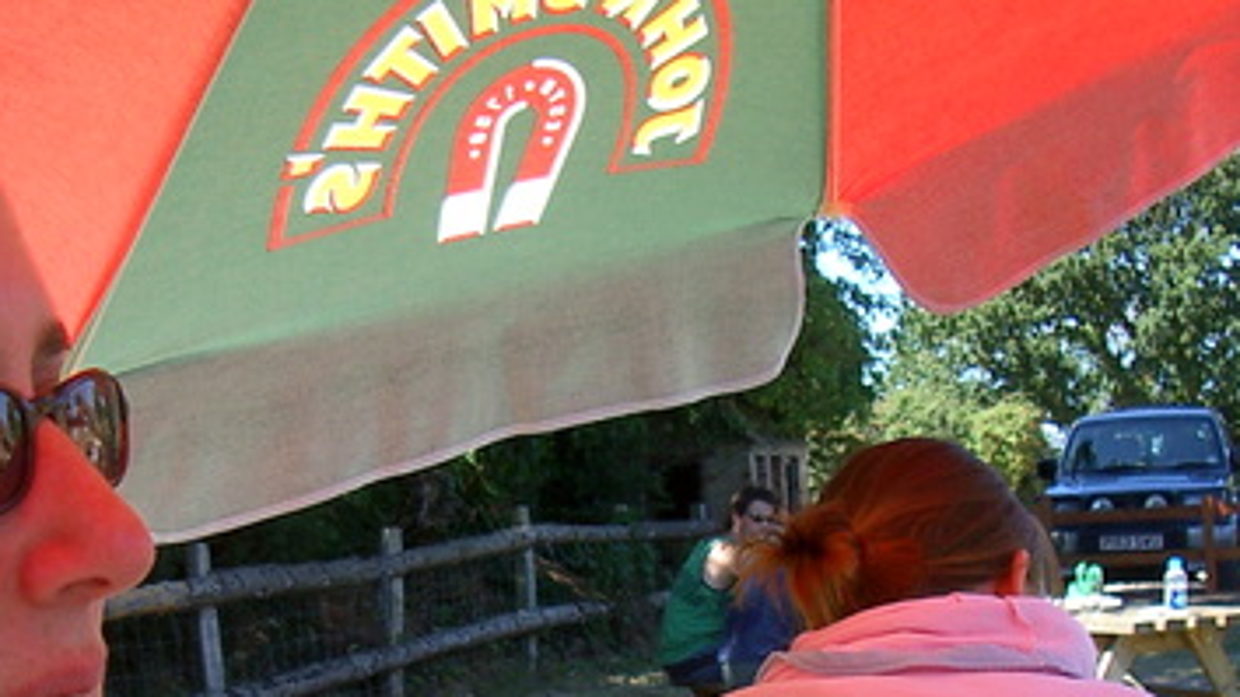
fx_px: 2104
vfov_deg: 18.7
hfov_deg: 32.8
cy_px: 536
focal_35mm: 64
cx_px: 513
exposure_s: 1/320
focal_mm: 5.8
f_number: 2.6
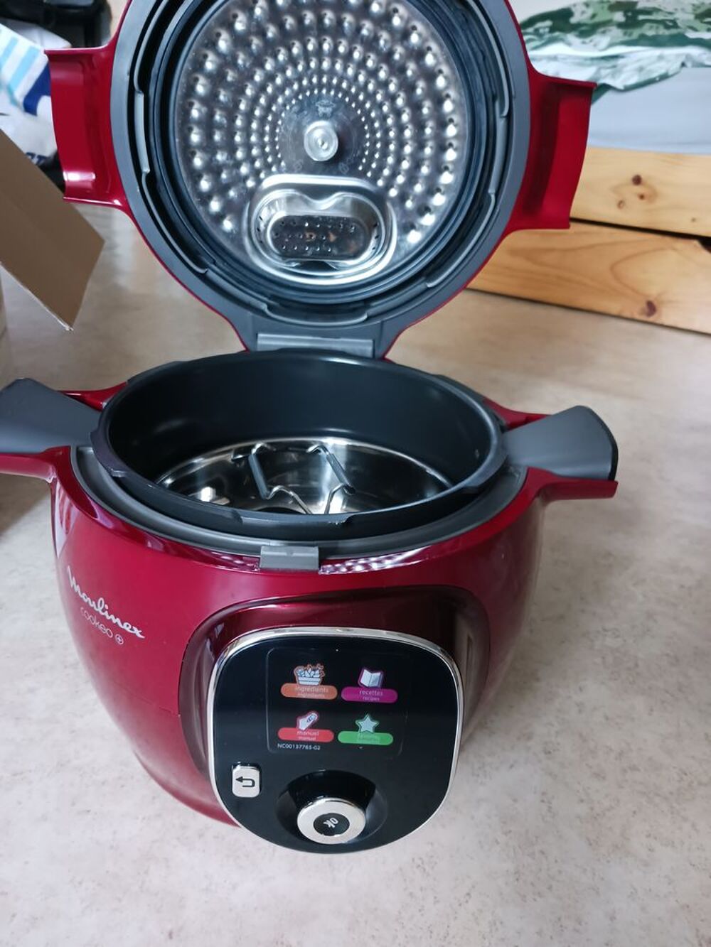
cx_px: 356
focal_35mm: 27
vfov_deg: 65.3
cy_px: 474
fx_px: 739
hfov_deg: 51.4
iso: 1000
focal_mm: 4
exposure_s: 1/16.7
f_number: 1.8
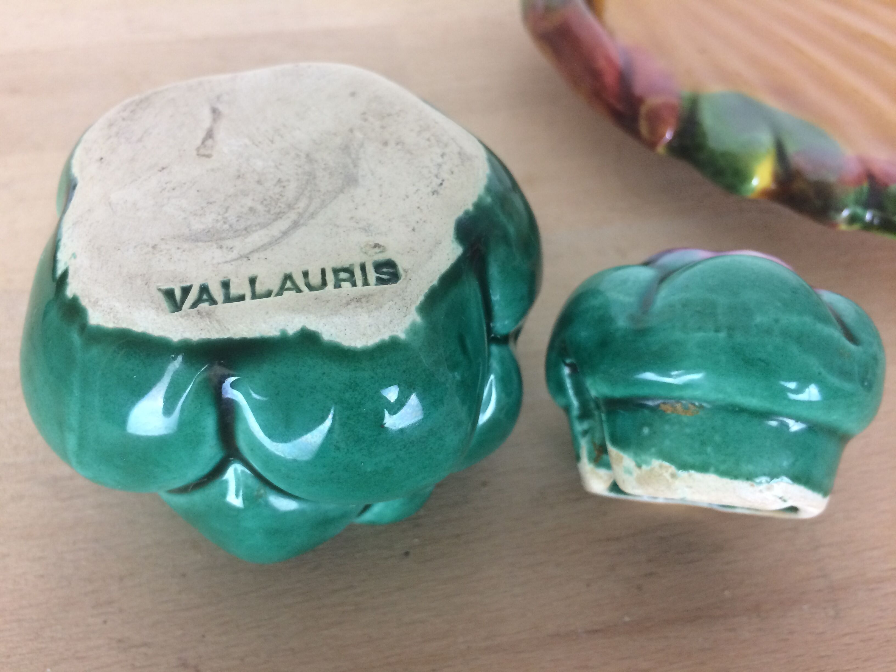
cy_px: 336
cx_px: 448
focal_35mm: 29
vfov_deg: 48.2
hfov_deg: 61.7
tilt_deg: -52.4
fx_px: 751
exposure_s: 1/33
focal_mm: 4.15
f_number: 2.2
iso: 80
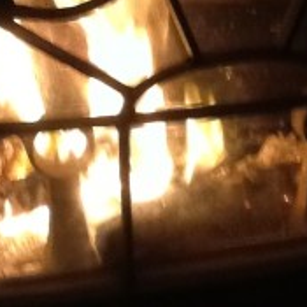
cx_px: 135
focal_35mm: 83
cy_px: 104
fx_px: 833
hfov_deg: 20.9
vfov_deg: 20.8
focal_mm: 2.03
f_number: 2.4
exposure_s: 1/15
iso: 320
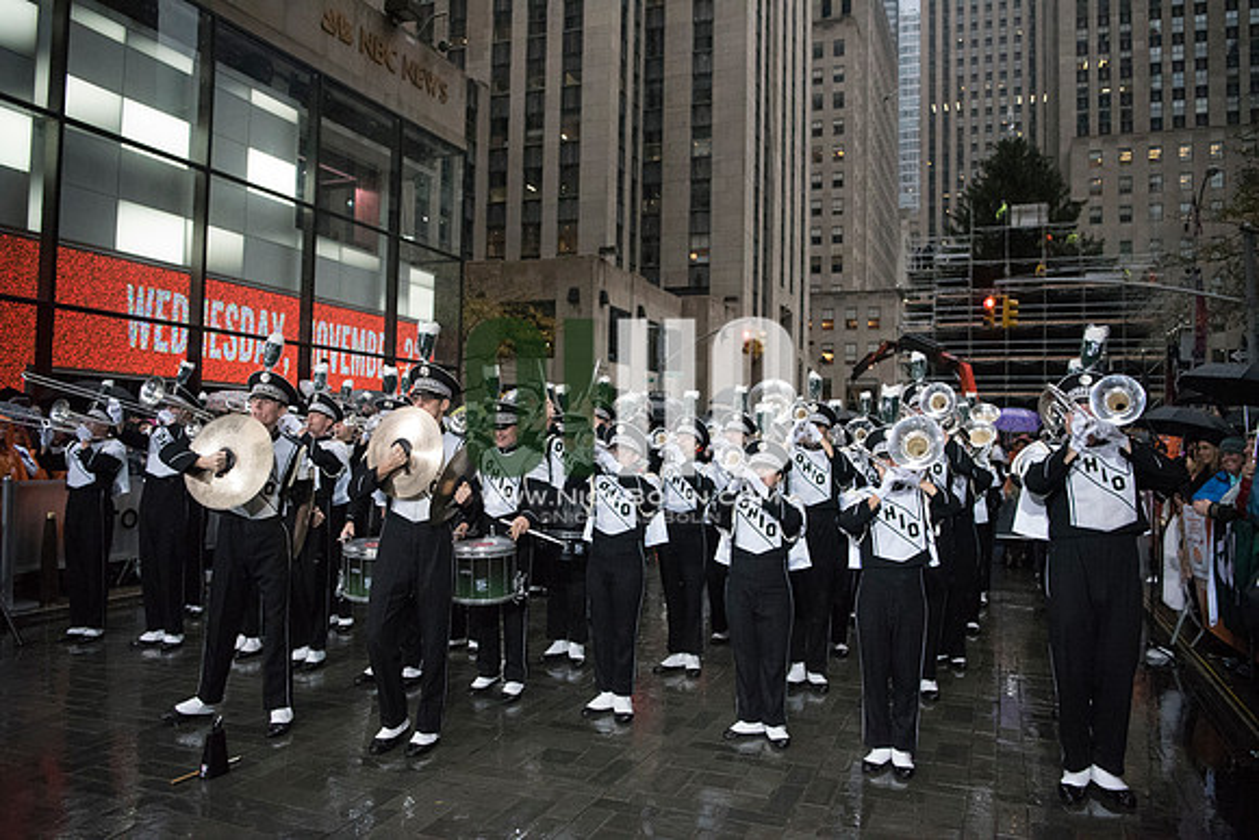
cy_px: 420
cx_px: 630
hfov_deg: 65.5
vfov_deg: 46.4
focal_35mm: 28
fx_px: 979
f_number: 2.8
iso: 10000
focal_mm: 28
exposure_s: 1/4000
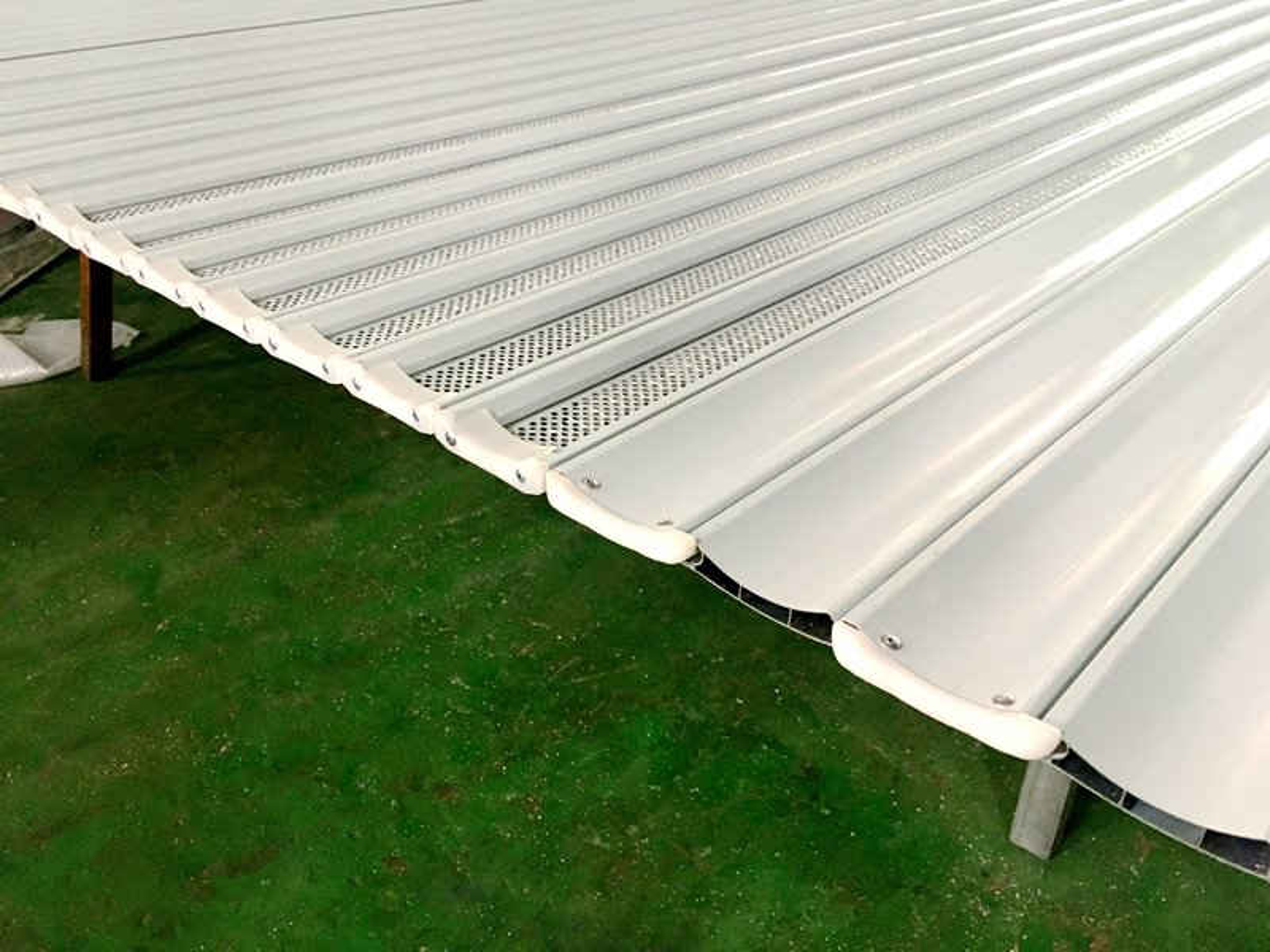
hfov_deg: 61.7
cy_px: 476
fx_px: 1064
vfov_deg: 48.2
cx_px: 635
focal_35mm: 29
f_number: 2.2
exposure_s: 1/20
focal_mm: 4.15
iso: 200
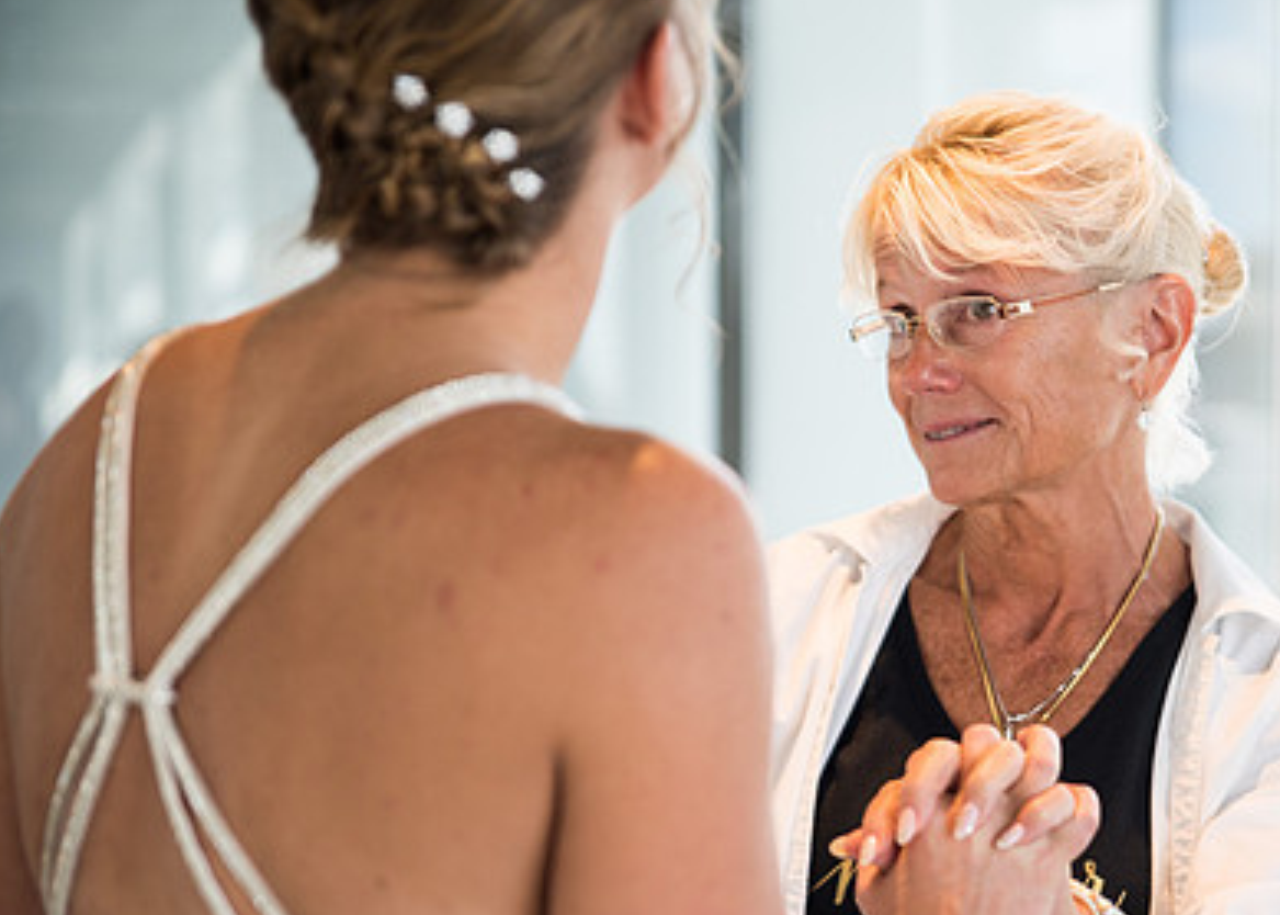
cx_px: 968
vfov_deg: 12.7
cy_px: 574
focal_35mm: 113
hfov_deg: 17.6
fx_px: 4109
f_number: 2.8
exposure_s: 1/160
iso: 200
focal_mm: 70
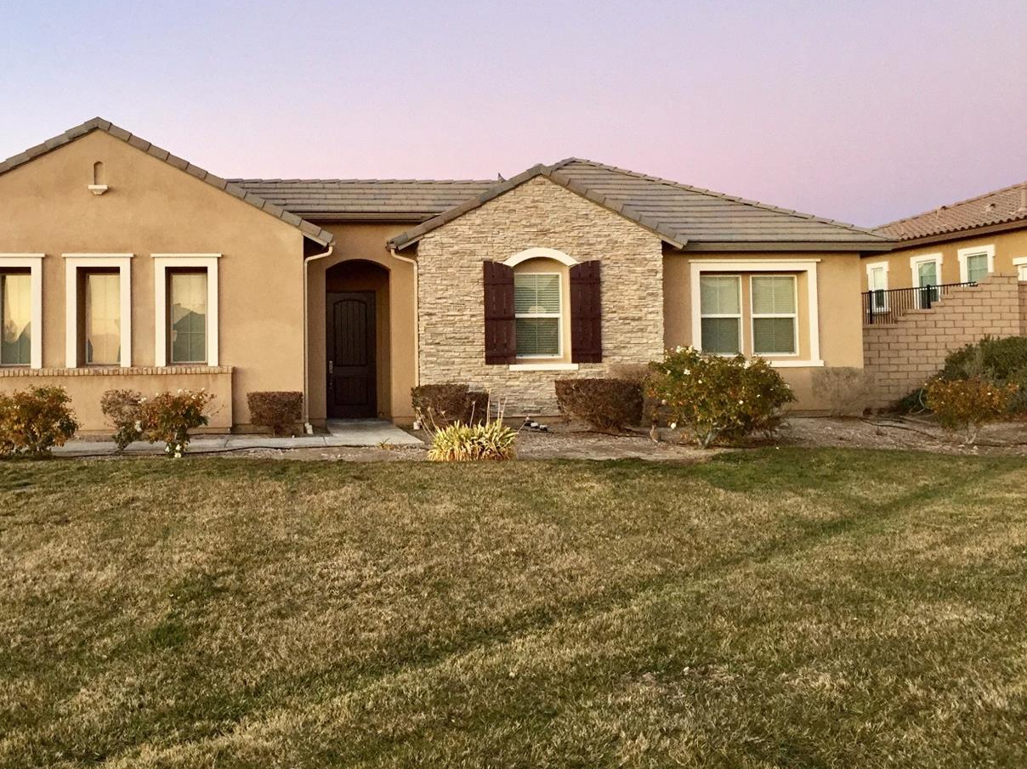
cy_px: 321
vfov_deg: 39.5
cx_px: 393
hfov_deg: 50.9
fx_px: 1068
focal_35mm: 36
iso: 200
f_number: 2.2
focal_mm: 4.15
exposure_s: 1/30
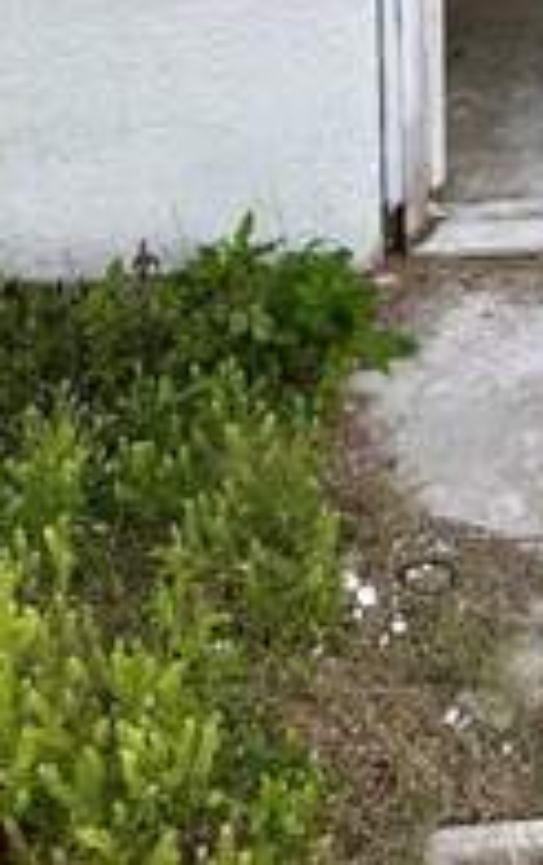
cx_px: 671
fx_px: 1960
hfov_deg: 15.2
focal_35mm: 83
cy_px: -472
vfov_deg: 20.8
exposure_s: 1/249
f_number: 1.78
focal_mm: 6.76
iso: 64
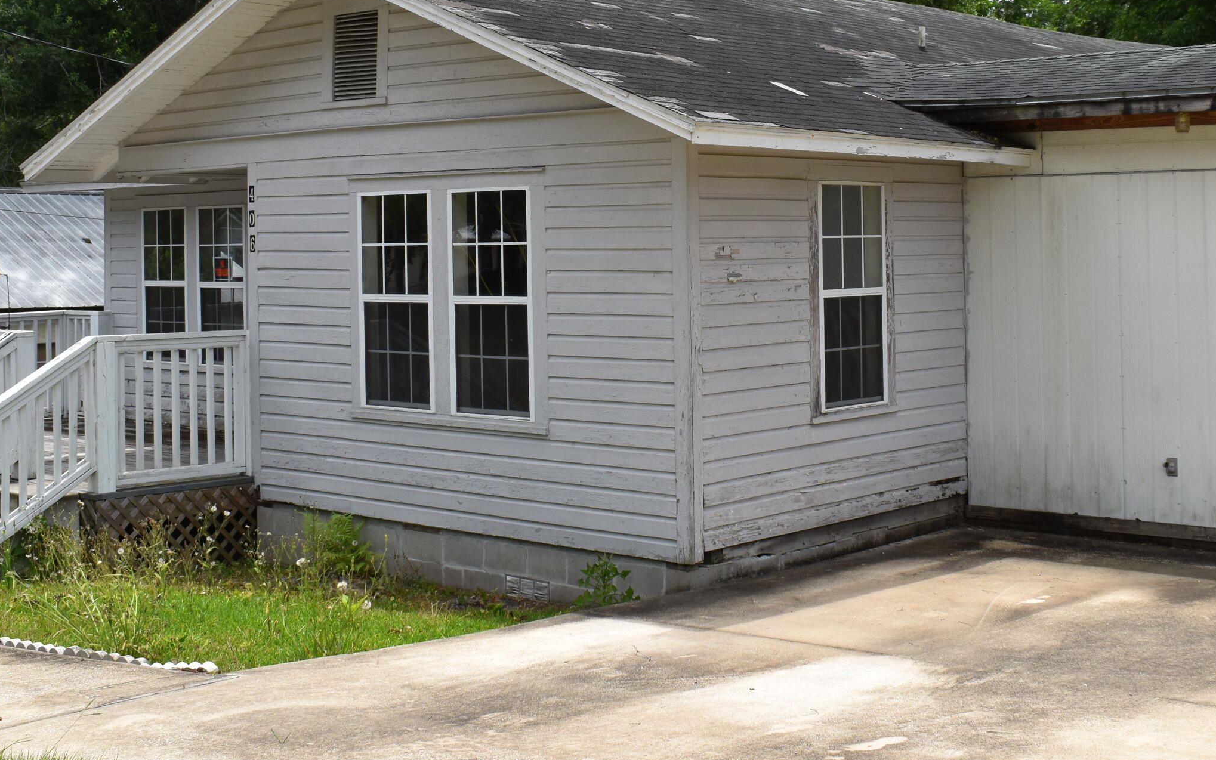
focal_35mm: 54
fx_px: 1790
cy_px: 225
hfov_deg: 37.5
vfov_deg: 23.8
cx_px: 649
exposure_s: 1/400
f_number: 10
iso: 200
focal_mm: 24
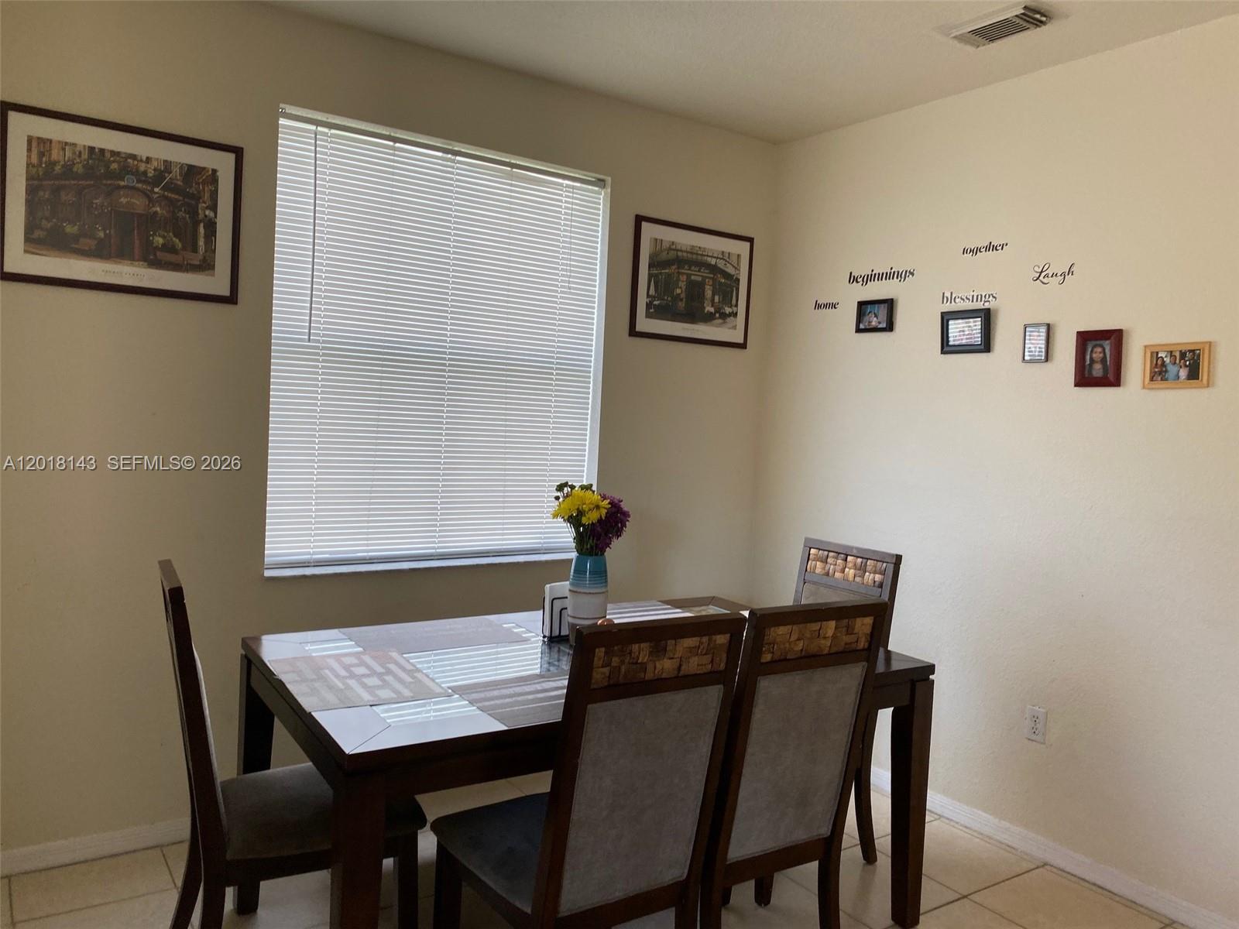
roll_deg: -0.8
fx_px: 931
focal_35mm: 26
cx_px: 620
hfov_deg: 67.3
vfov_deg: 53.1
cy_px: 464
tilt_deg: -2.1
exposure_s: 1/121
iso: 50
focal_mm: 4.25
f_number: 1.8
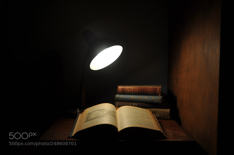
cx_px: 117
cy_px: 78
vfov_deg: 36.8
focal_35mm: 36
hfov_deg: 53.2
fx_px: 234
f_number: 3.8
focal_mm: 24
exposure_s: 1/40
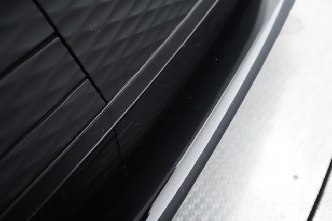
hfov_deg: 65.5
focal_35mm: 28
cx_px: 166
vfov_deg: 46.4
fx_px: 258
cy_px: 110
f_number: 4.5
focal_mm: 28
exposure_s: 1/100
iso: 12800
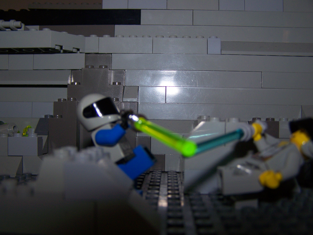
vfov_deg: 37.7
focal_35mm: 38
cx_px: 156
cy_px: 118
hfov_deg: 49.0
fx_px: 344
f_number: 2.8
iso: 80
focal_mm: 6.3
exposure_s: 1/60
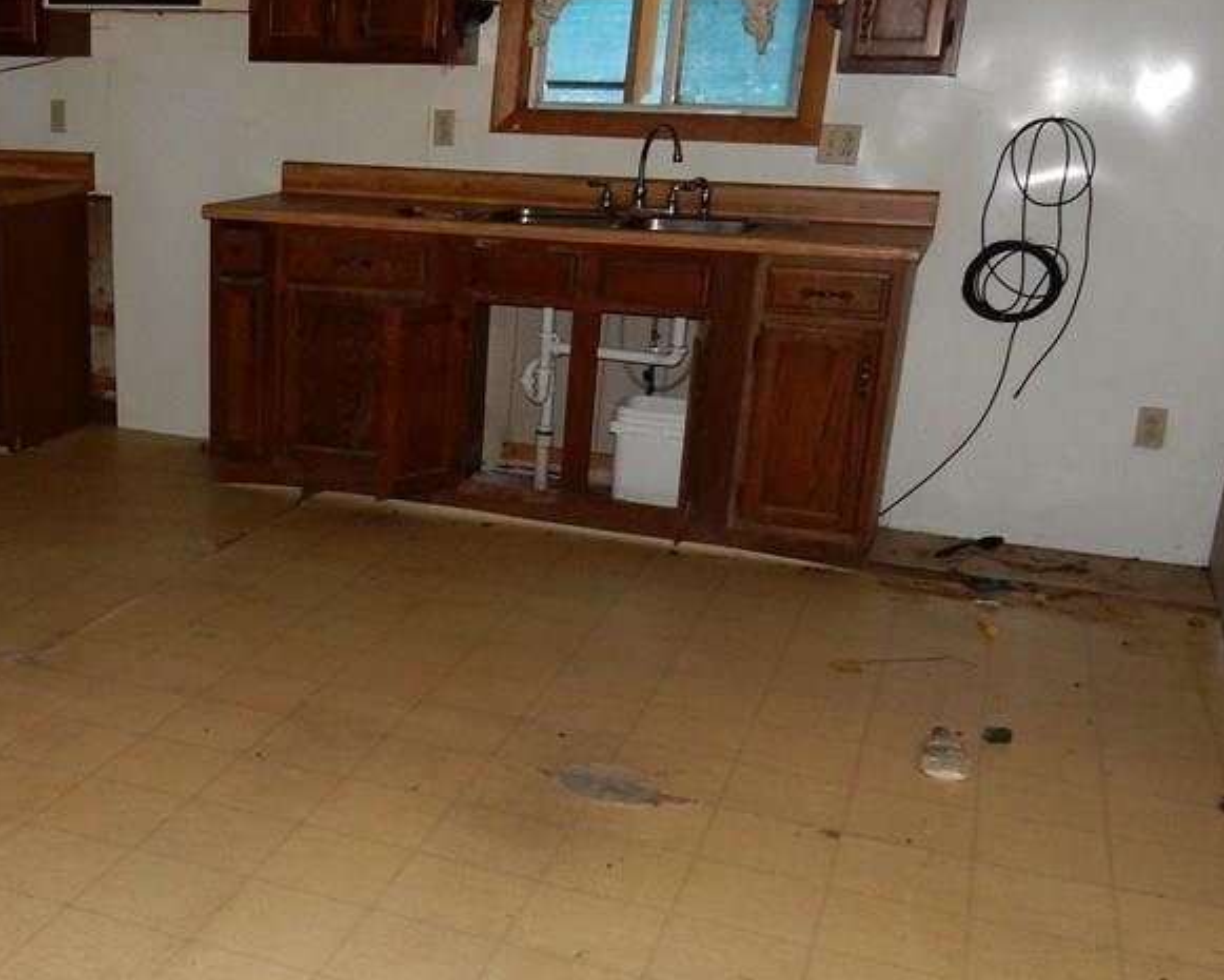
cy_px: 594
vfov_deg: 34.8
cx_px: 219
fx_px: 1558
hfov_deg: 40.8
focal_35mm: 43
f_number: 3.7
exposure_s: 1/30
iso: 320
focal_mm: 4.5
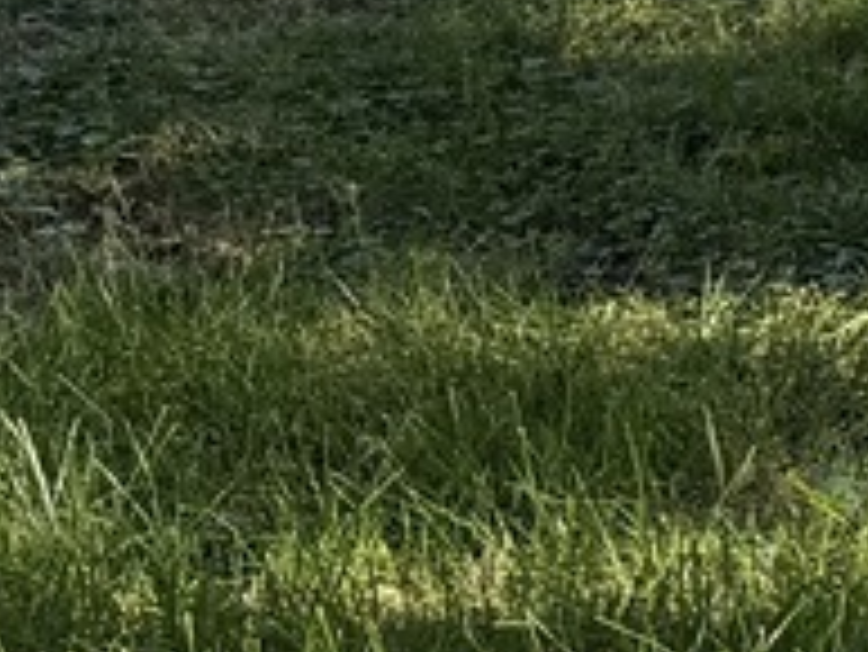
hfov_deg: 9.7
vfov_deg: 7.8
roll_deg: -0.3
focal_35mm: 179
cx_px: 2114
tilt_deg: -3.9
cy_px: -809
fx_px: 4491
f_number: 1.78
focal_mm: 6.76
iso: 80
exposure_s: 1/1493
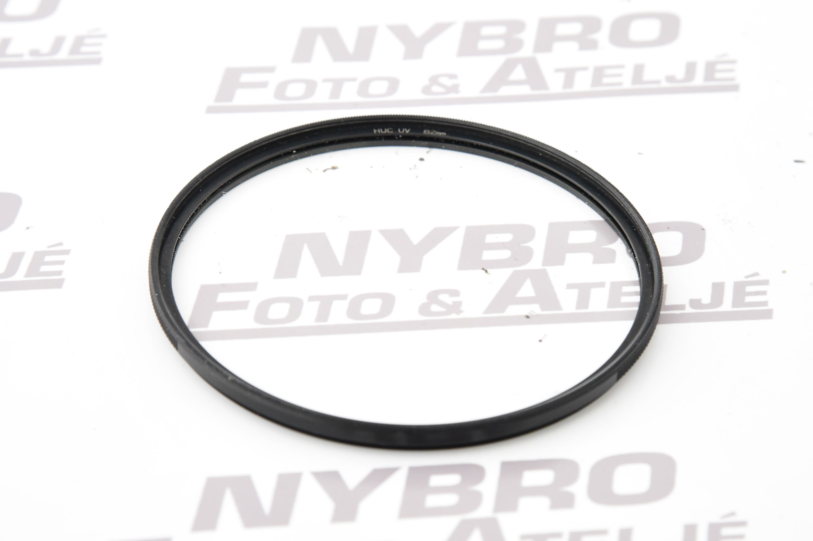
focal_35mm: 120
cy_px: 270
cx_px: 406
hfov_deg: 17.1
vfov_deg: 11.4
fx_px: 2708
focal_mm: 120
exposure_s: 1/160
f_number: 11
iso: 3200
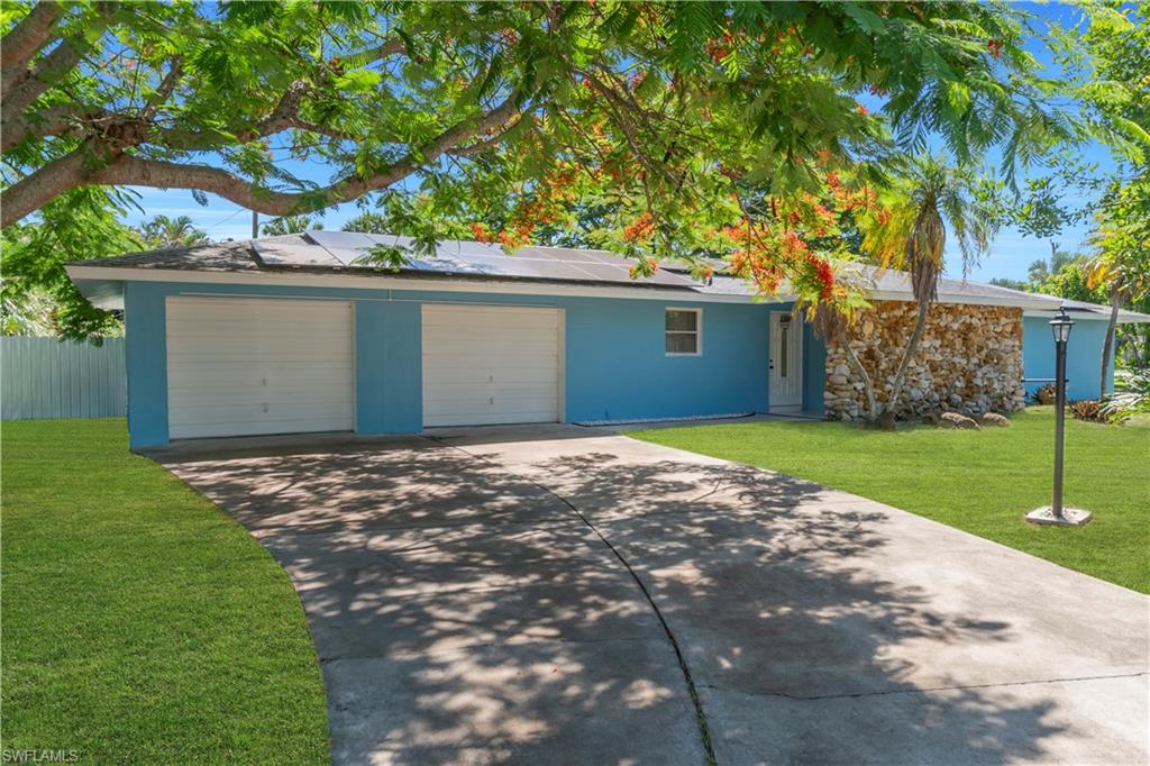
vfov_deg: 53.1
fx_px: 766
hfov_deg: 73.8
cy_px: 383
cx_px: 575
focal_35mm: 24
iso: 100
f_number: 6.3
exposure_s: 1/160
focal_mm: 16
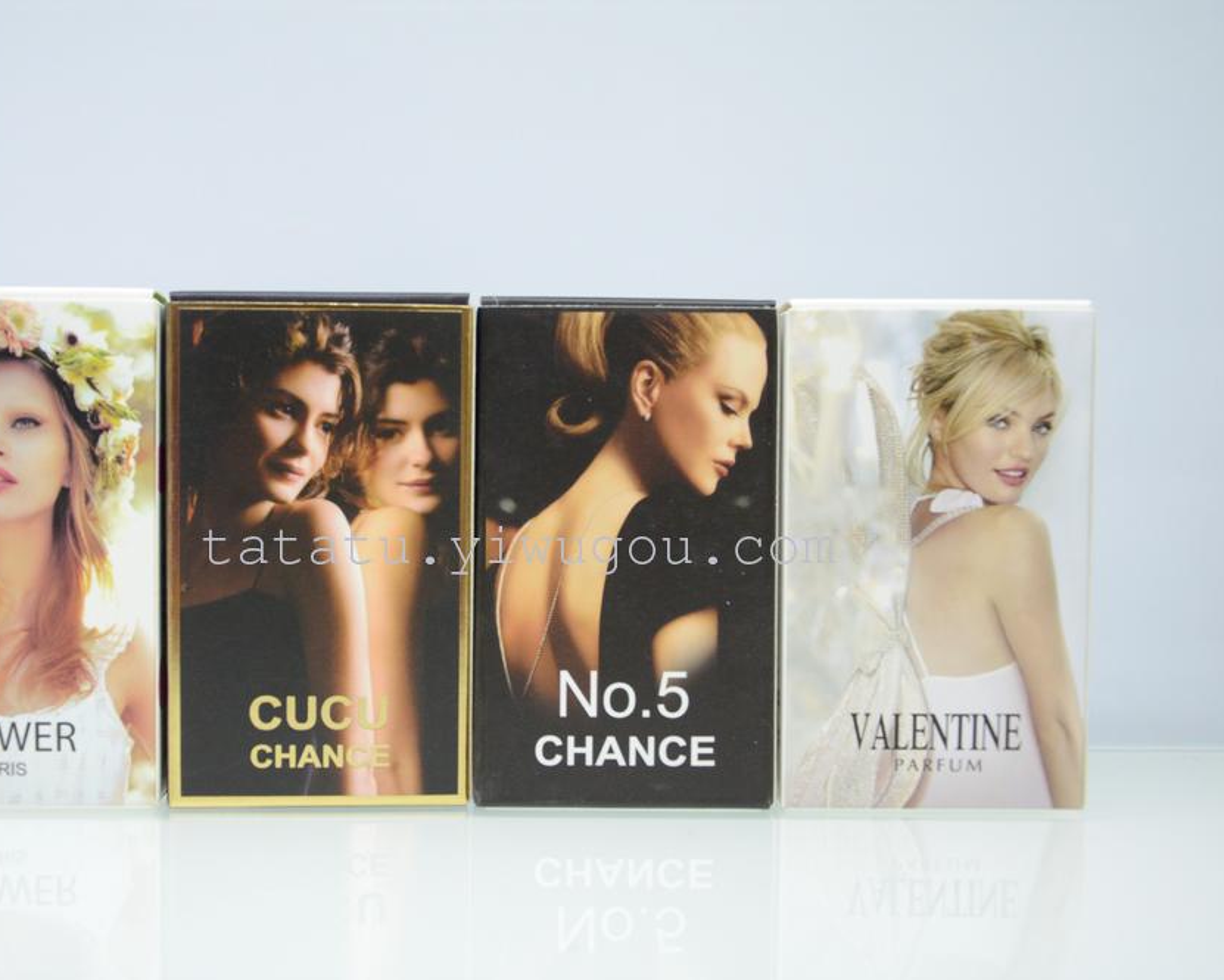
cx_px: 476
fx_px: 1630
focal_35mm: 45
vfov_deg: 33.4
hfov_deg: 40.9
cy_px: 498
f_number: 4.5
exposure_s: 1/200
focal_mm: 26
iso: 1600
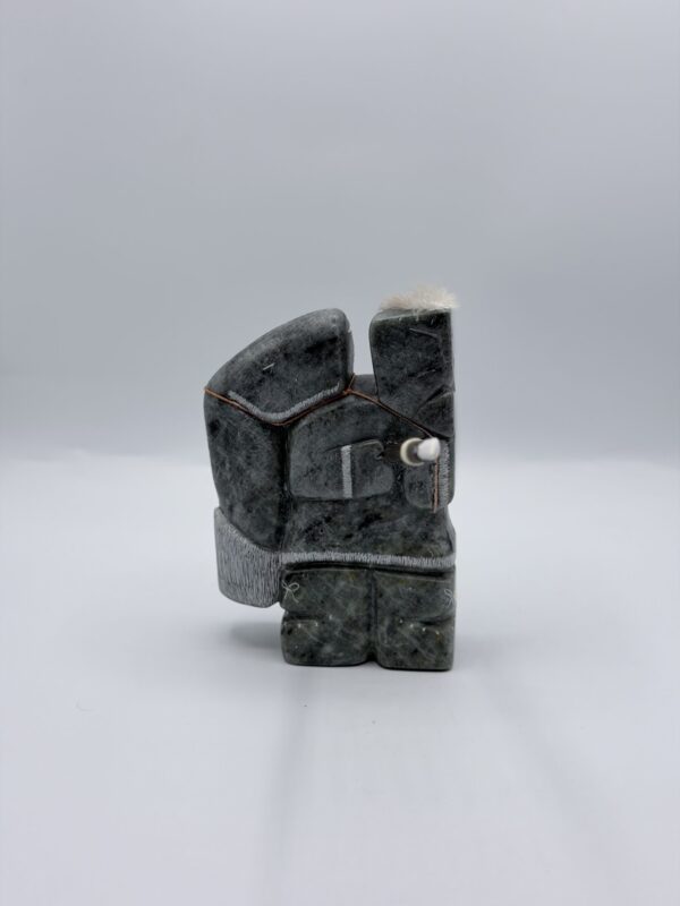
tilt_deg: -18.1
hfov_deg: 30.3
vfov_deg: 39.7
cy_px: 453
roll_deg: +0.8
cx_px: 340
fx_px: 1257
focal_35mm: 48
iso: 64
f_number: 1.78
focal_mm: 6.76
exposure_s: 1/1931
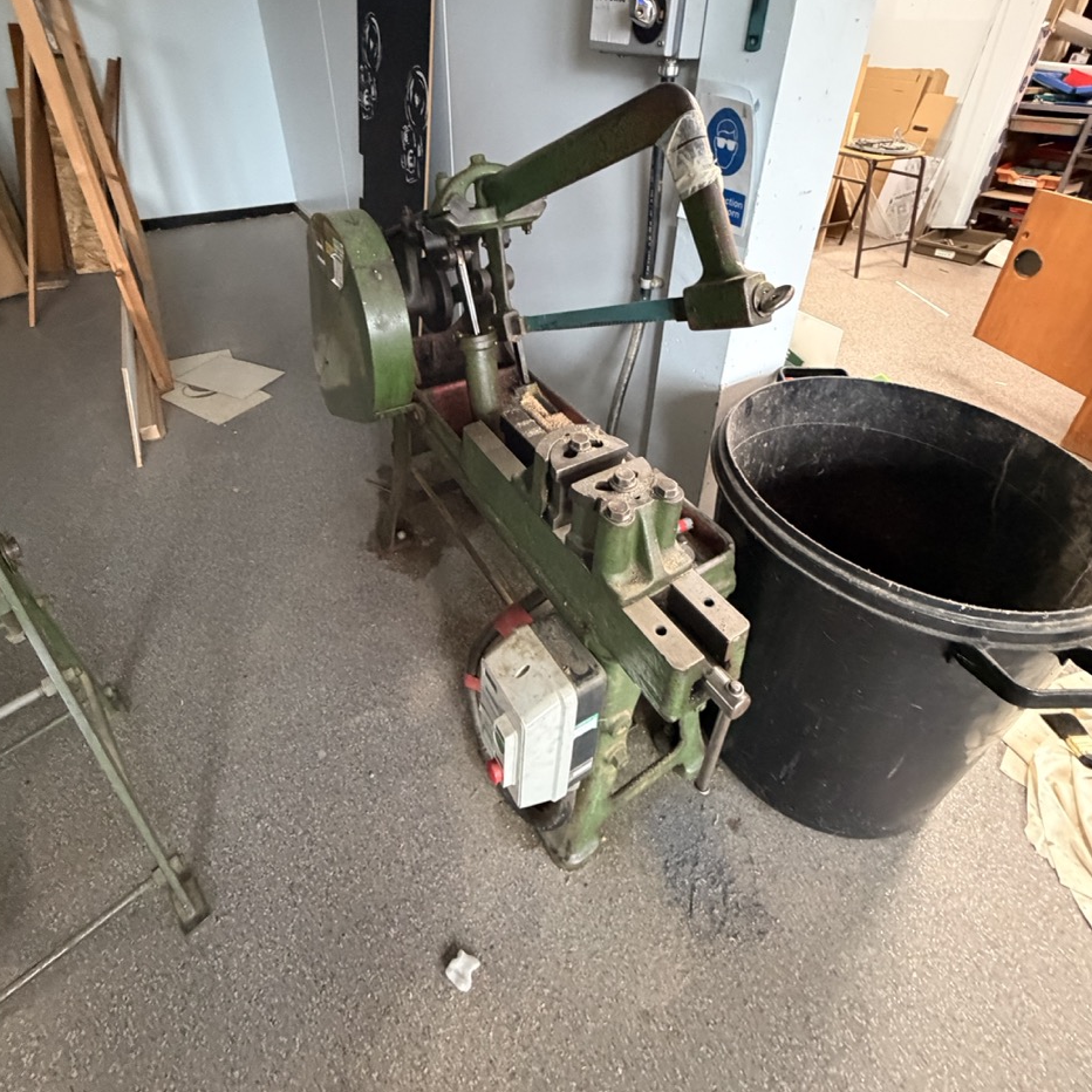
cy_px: 387
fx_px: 607
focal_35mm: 17
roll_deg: -0.6
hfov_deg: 84.0
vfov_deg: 81.8
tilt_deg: -30.7
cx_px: 532
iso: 800
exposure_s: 1/50
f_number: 2.2
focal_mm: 2.22
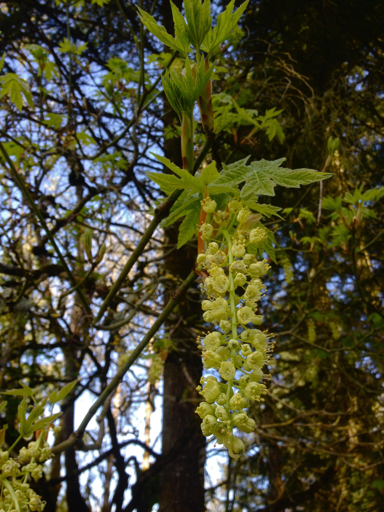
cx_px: 192
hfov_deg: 40.7
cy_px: 256
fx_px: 518
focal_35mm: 35
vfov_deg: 52.6
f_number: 2.4
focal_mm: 4.28
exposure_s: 1/252
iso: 50
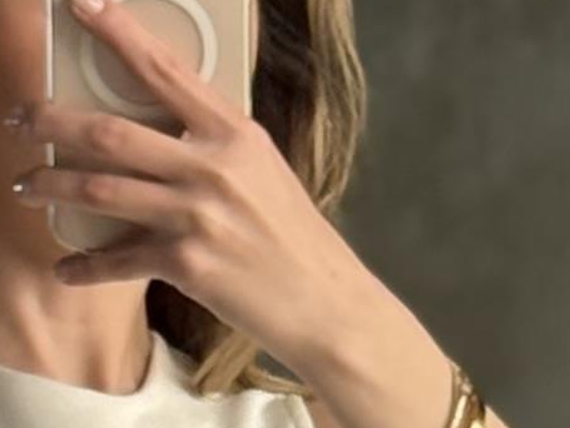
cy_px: 1357
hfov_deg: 4.7
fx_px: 7004
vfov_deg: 3.4
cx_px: 23
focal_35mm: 425
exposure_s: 1/69
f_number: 1.78
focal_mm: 6.76
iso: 125
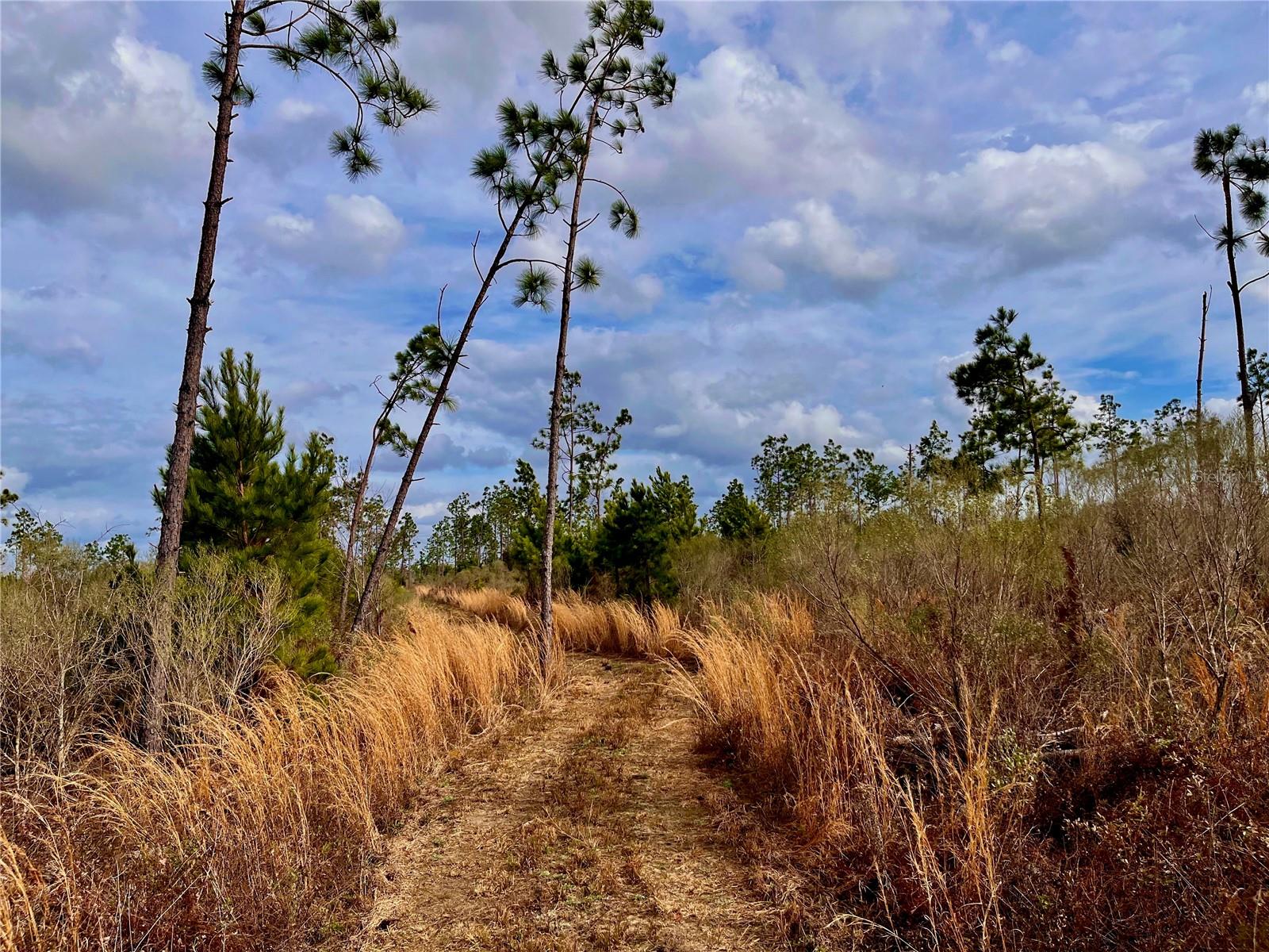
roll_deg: -1.1
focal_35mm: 26
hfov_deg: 67.3
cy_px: 476
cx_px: 634
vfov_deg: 53.1
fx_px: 953
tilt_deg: +5.0
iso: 50
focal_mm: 5.1
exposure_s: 1/5556
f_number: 1.6
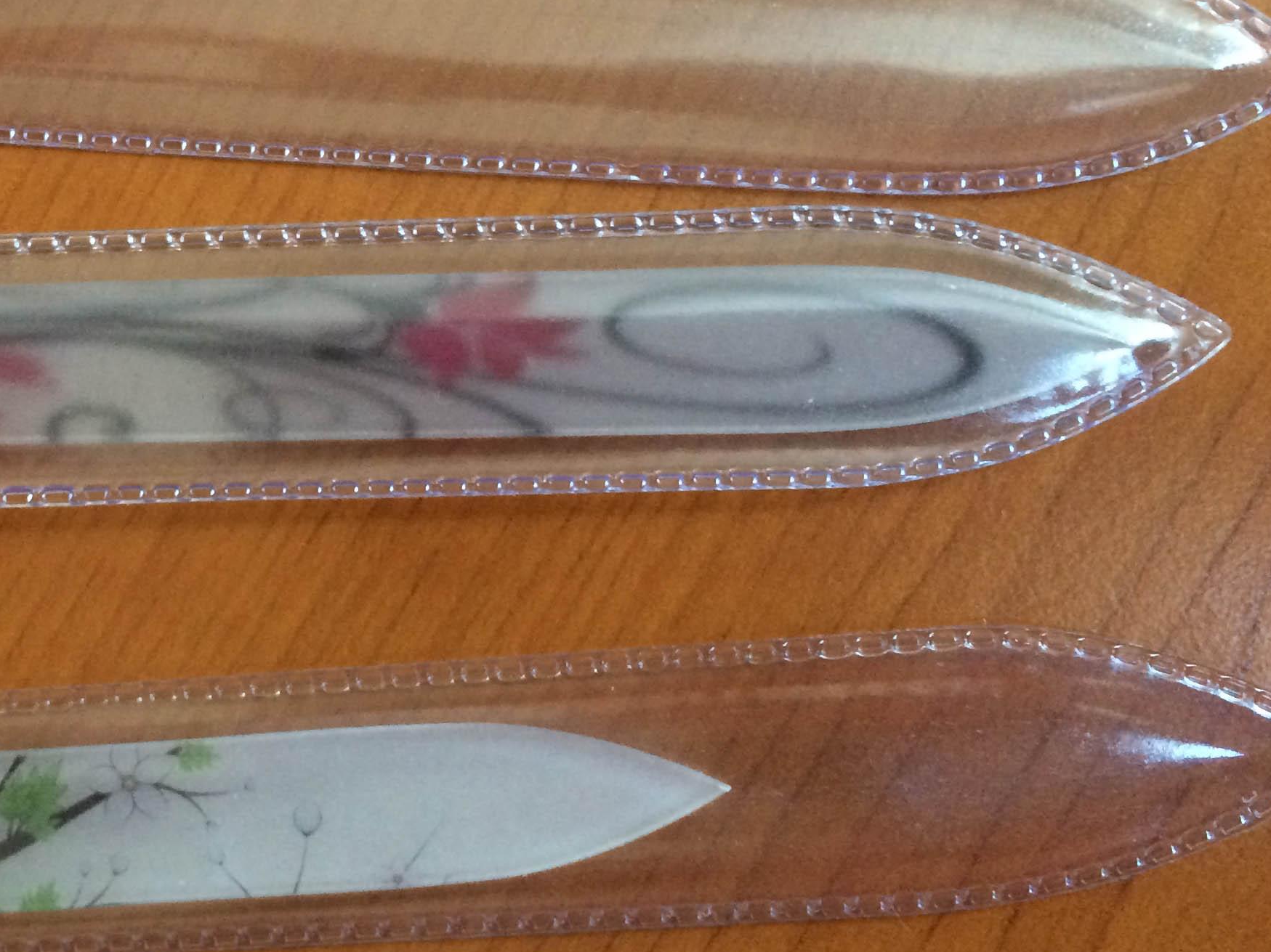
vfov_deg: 26.0
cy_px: 329
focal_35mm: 56
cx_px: 137
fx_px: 2056
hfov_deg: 32.7
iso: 200
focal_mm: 4.12
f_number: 2.2
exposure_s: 1/30
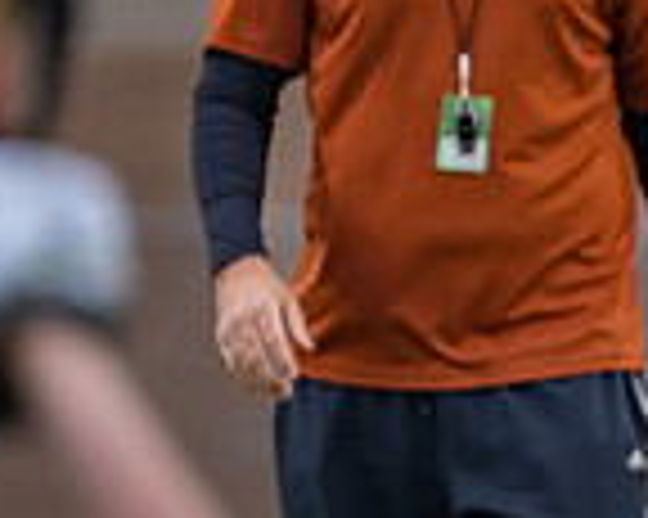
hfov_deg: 1.9
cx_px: 1187
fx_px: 19012
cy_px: 487
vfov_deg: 1.6
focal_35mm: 992
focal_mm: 200
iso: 800
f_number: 2.8
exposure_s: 1/1000
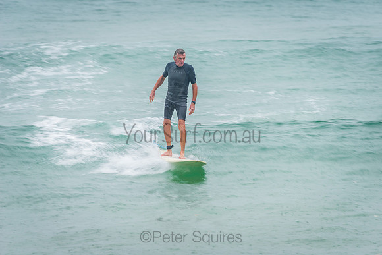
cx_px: 191
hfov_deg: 4.1
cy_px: 128
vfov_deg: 2.8
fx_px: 5307
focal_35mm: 500
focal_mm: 500
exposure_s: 1/25
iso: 64
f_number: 7.1
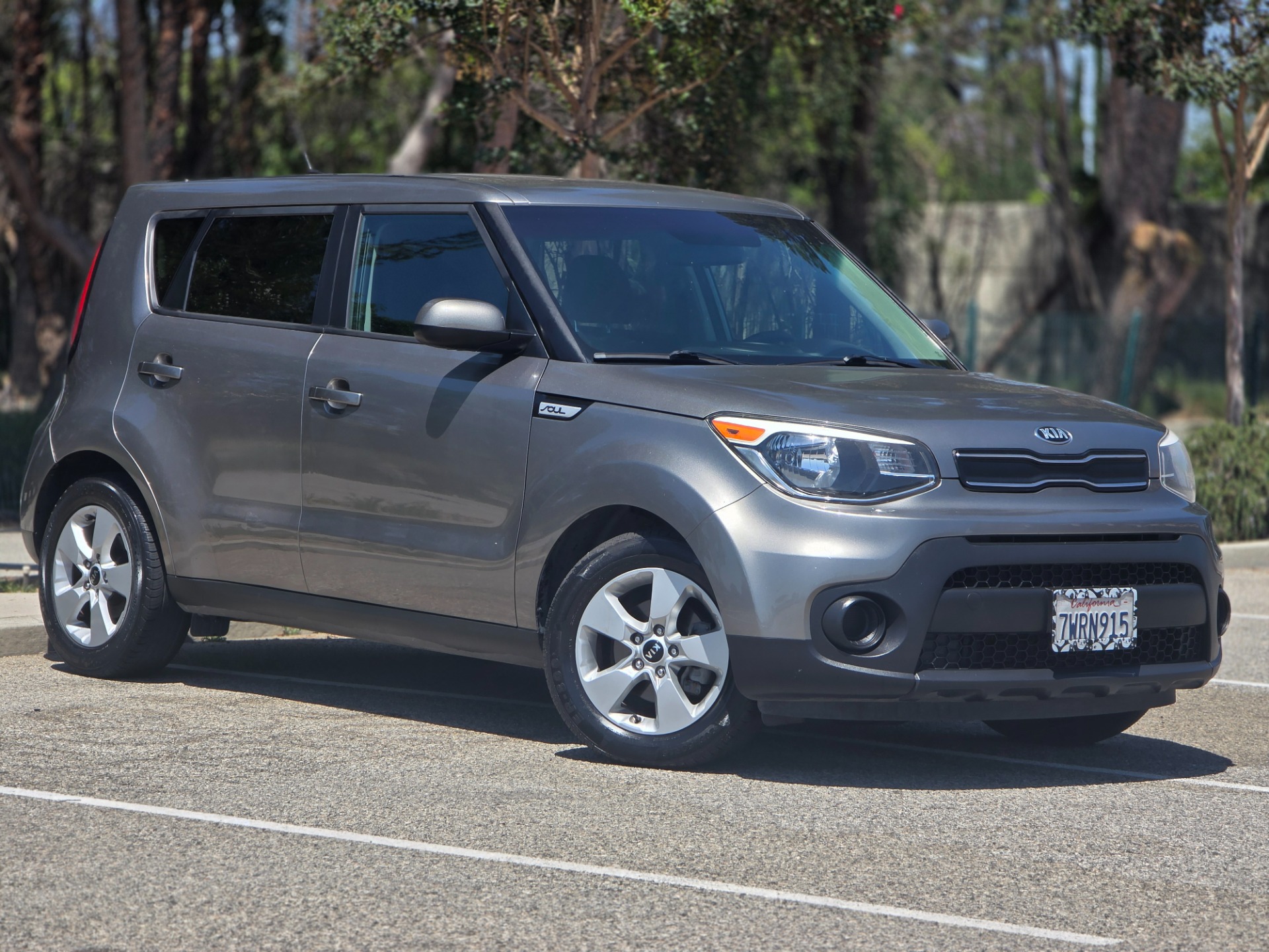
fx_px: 4216
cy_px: 476
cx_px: 634
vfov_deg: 12.9
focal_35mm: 115
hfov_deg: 17.1
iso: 32
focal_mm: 18.6
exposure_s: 1/489
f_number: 3.4
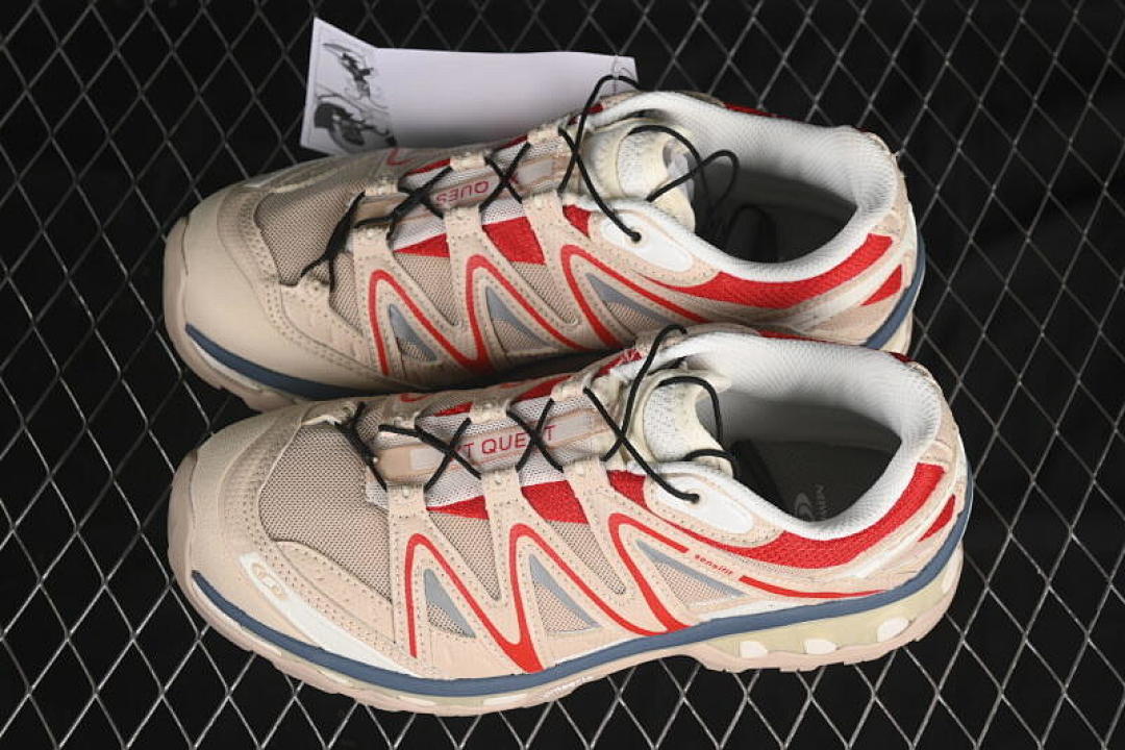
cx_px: 562
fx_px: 2344
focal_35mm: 75
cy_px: 375
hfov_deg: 27.0
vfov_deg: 18.2
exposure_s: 1/80
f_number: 7.1
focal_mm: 50
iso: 160
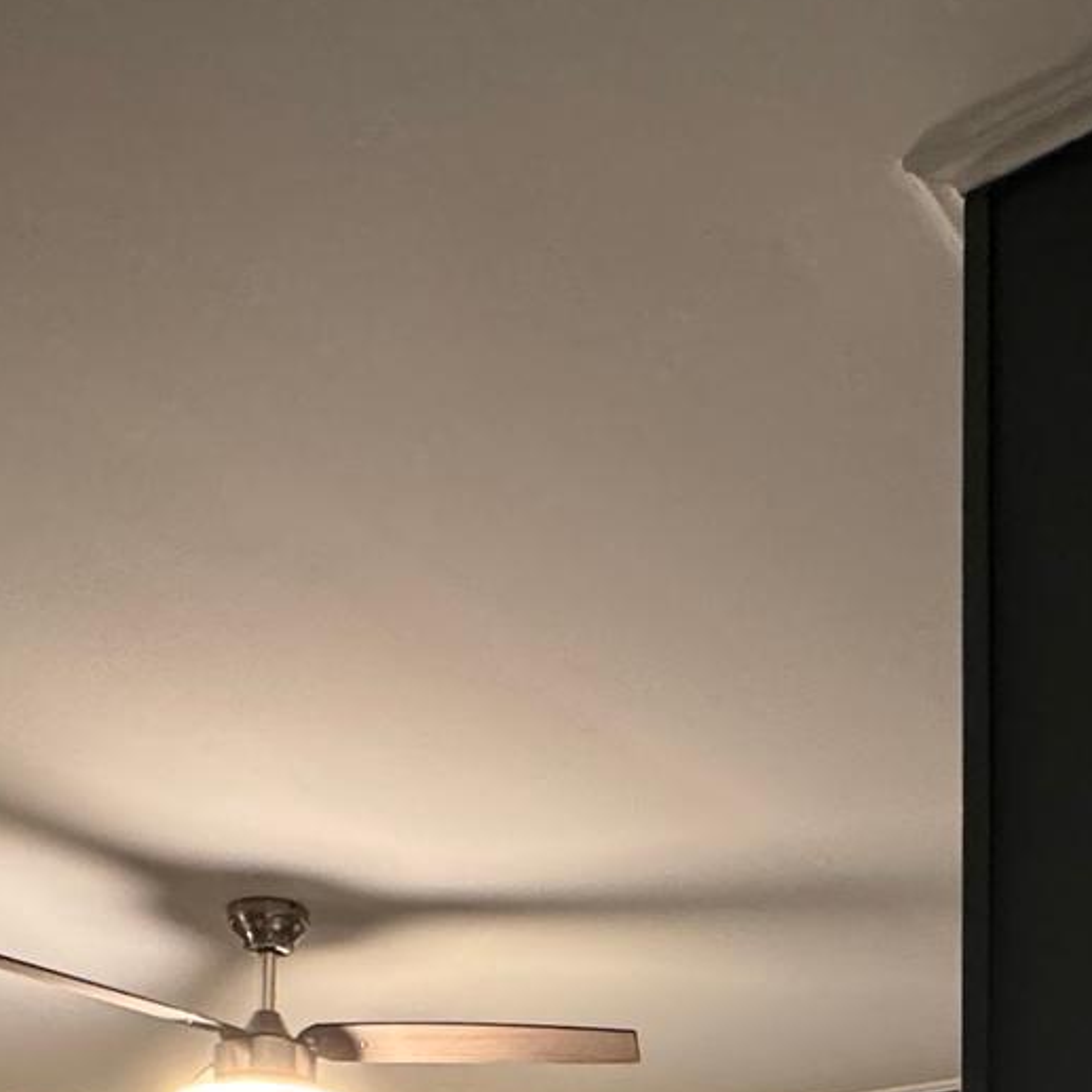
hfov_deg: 34.6
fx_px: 1749
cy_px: 1489
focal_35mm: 49
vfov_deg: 27.6
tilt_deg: +1.1
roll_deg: -0.6
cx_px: 632
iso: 640
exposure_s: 1/60
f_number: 2.2
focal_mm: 2.22
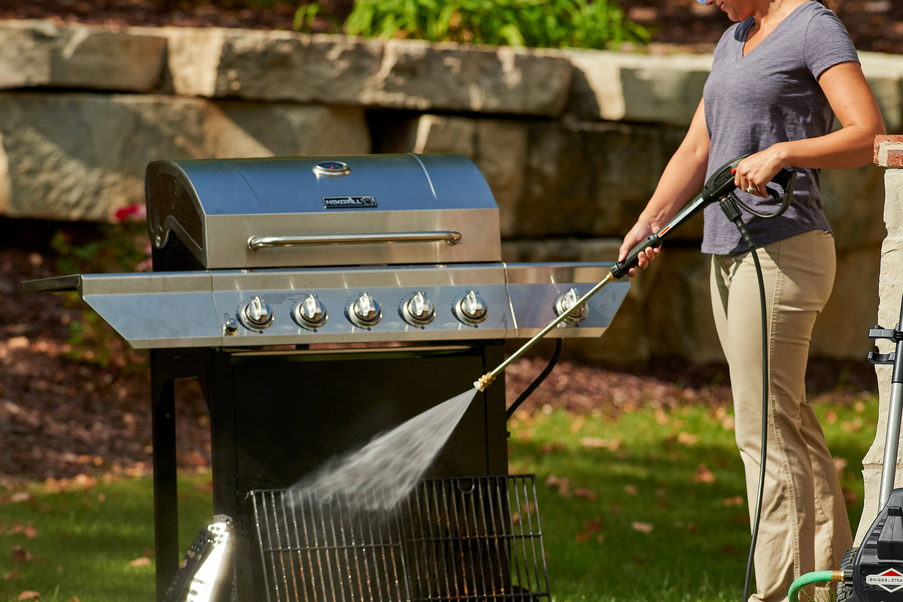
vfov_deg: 3.5
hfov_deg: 5.3
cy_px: 287
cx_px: 517
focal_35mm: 390
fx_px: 9784
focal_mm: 300
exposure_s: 1/2000
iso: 320
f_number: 5.6
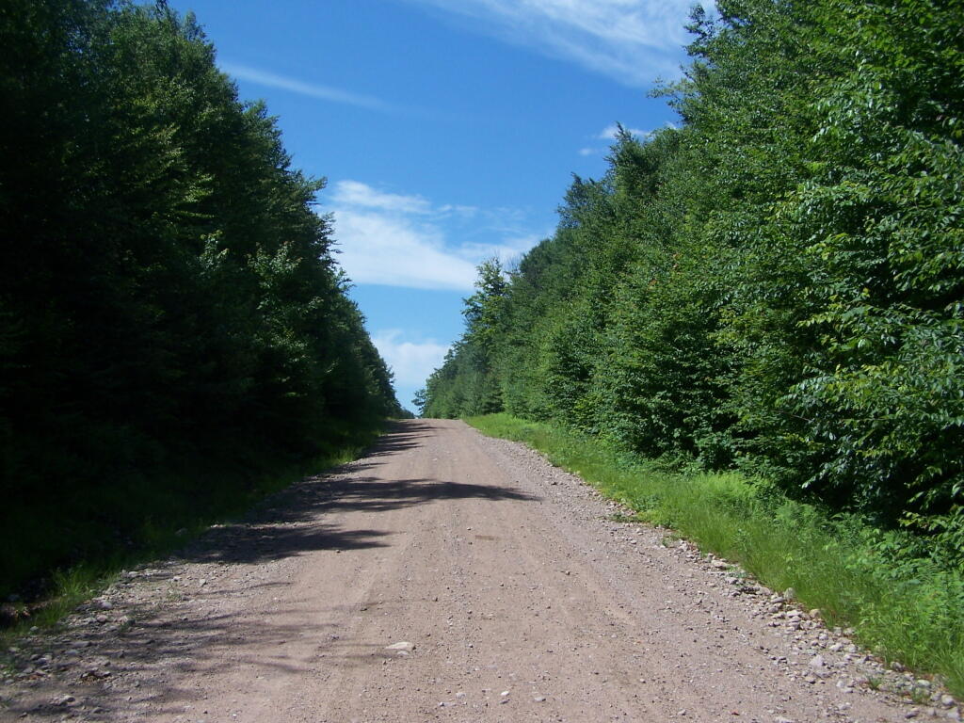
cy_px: 362
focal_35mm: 38
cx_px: 482
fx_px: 1058
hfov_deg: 49.0
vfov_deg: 37.7
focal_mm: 6.3
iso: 80
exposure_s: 1/1000
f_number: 4
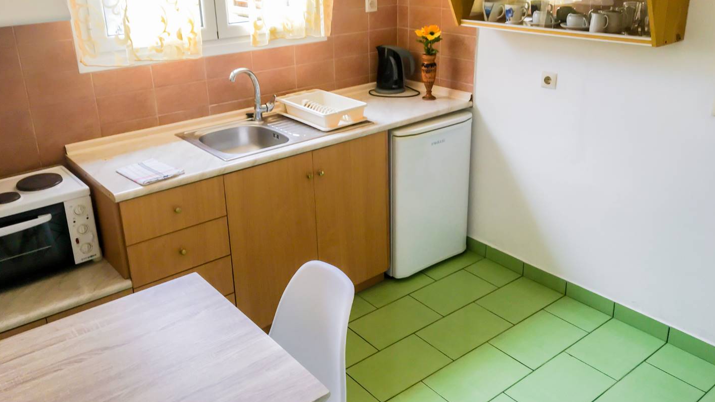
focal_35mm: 32
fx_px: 607
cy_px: 157
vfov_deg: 36.5
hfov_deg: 61.0
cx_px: 359
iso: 40
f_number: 2.2
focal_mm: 4.15
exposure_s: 1/100
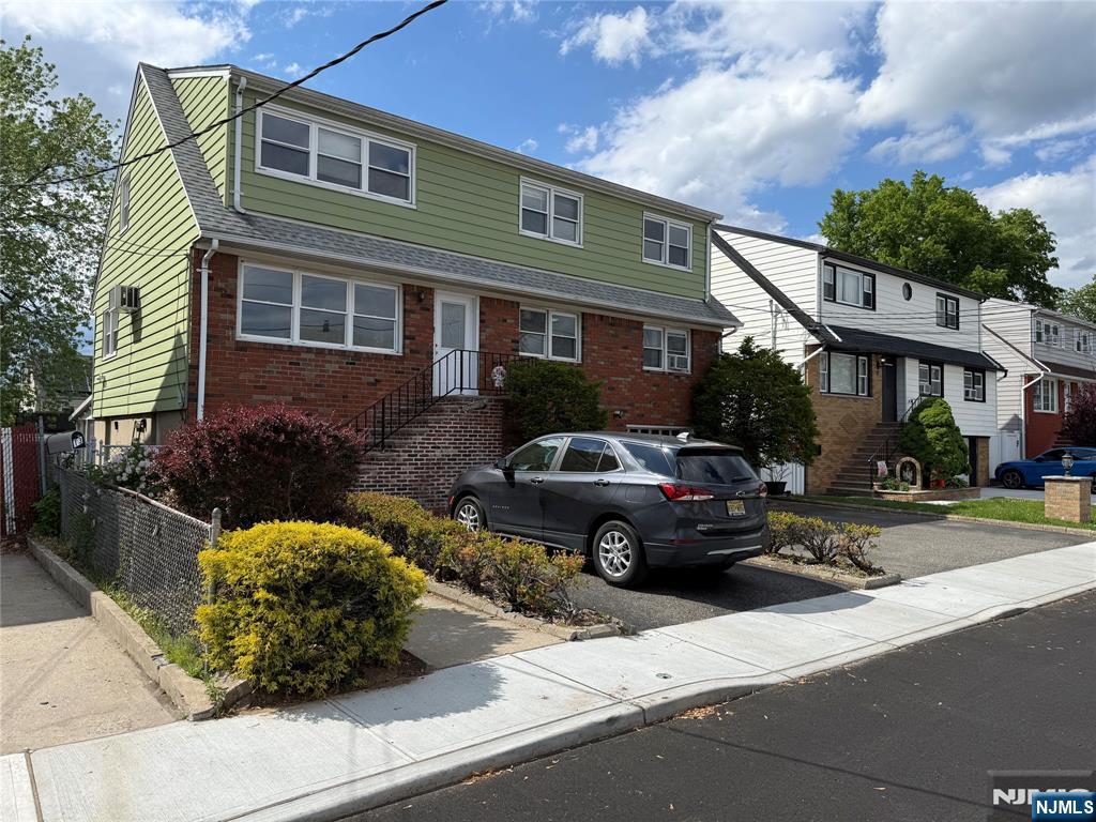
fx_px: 760
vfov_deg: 56.8
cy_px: 411
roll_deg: -1.4
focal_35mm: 24
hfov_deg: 71.6
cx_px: 548
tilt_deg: +2.9
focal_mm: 6.76
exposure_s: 1/5319
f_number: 1.78
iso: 80
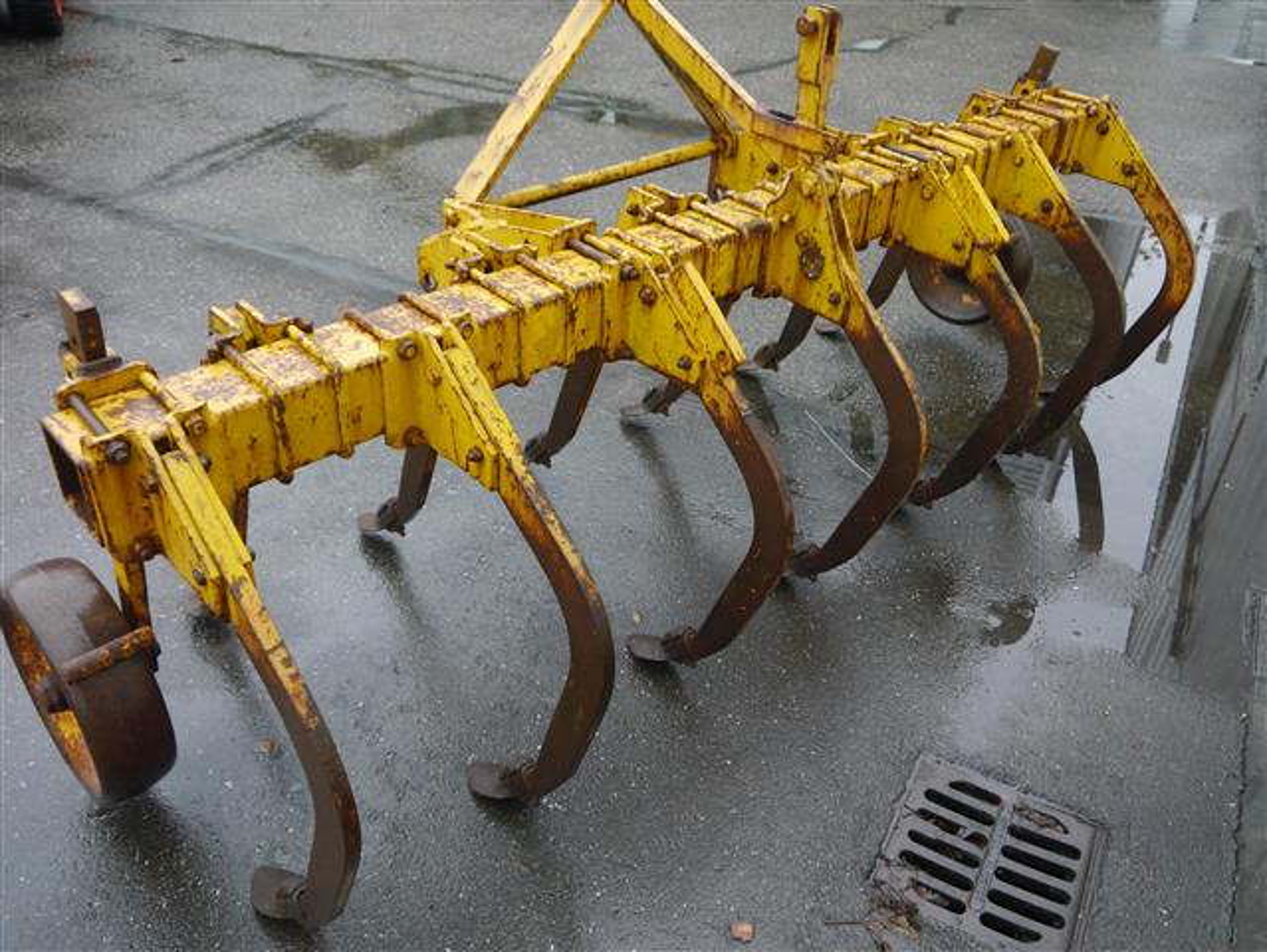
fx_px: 1099
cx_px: 634
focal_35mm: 30
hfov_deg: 59.9
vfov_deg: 46.8
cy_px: 476
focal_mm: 15
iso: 640
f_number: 3.6
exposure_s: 1/60
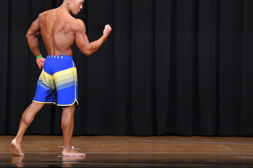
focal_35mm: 274
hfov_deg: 7.5
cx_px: 95
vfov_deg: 5.0
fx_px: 1925
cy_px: 71
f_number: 5.6
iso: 8000
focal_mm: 145
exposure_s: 1/400
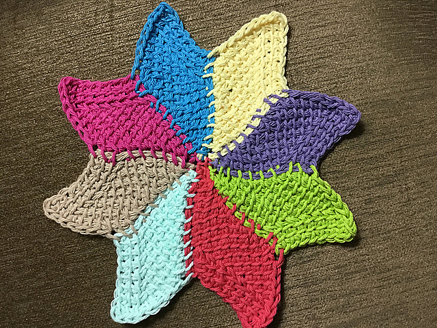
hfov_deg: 58.4
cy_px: 164
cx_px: 218
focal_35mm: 31
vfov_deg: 45.4
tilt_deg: -86.6
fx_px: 391
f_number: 2.4
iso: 80
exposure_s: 1/30
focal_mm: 3.3
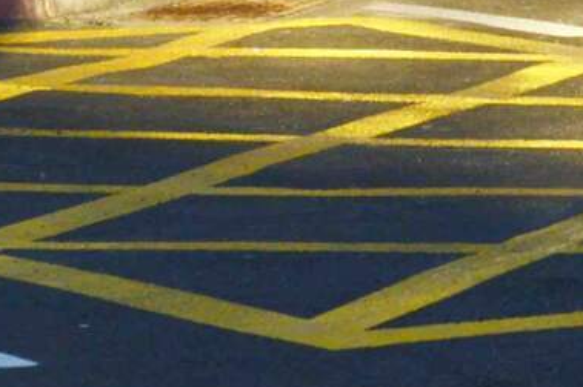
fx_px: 7635
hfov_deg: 4.4
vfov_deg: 2.9
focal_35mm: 472
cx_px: 74
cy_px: -524
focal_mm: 55
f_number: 11
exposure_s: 1/500
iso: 400
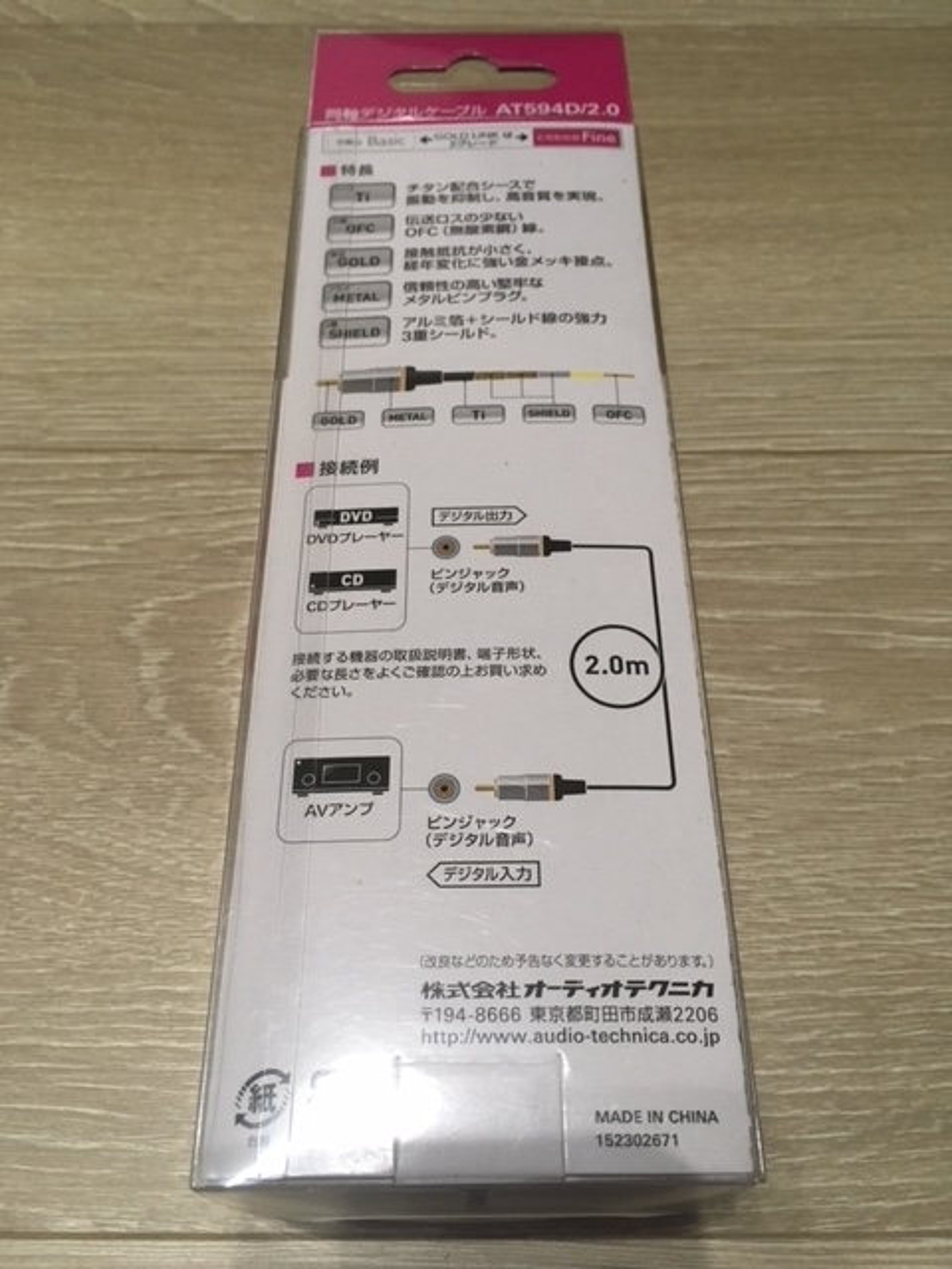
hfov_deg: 48.2
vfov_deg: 61.7
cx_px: 476
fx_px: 1063
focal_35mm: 29
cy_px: 634
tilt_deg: -61.5
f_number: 2.2
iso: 100
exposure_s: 1/30
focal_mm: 4.15
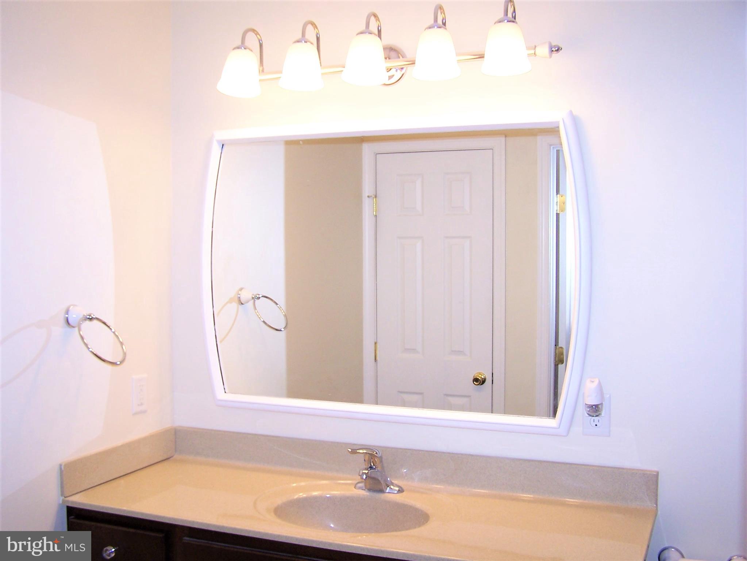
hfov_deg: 49.0
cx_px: 374
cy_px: 280
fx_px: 820
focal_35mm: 38
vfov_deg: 37.7
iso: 80
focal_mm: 6.3
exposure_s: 1/90
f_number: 2.8
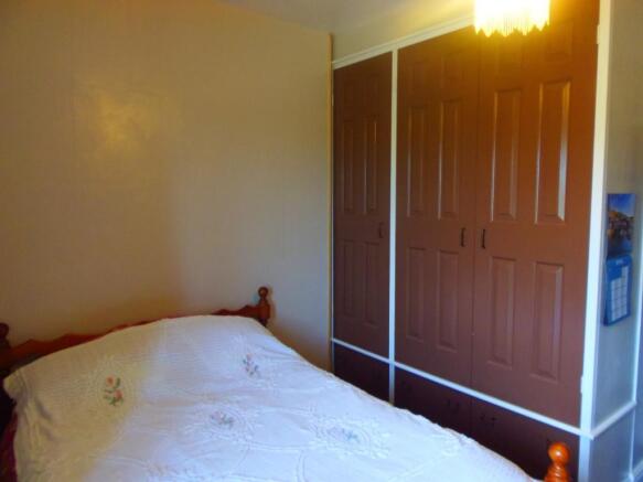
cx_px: 322
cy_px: 241
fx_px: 446
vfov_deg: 56.8
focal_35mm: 24
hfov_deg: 71.6
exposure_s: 1/30
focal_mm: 4.3
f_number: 2.9
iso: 200
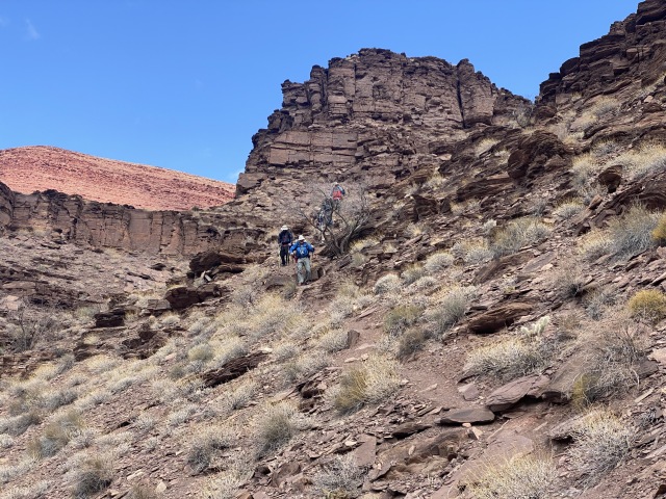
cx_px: 333
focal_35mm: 52
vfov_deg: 28.0
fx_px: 1000
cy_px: 250
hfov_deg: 36.8
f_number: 2
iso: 20
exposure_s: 1/666
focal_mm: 6
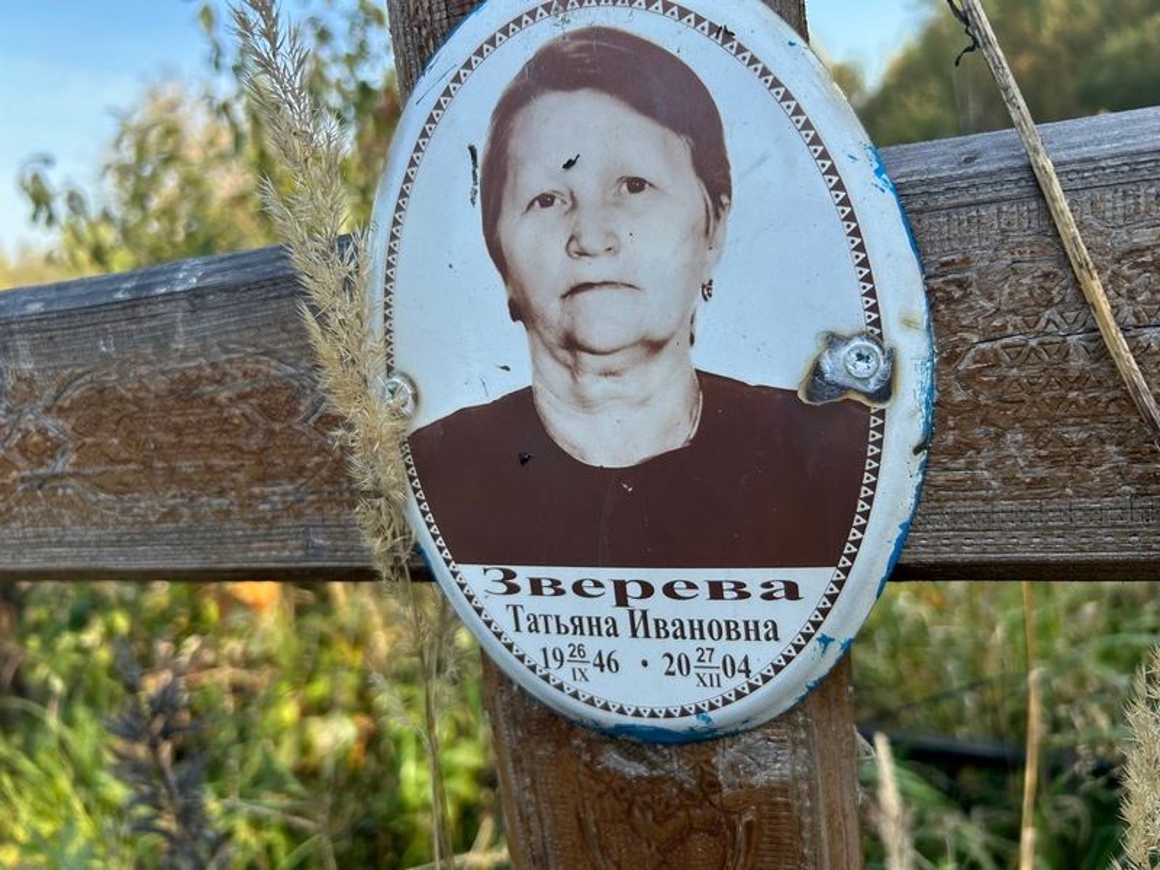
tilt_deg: -8.0
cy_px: 435
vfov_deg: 53.1
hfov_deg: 67.3
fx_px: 871
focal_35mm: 26
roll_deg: +8.5
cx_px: 580
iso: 50
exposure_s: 1/1009
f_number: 1.5
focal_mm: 5.7
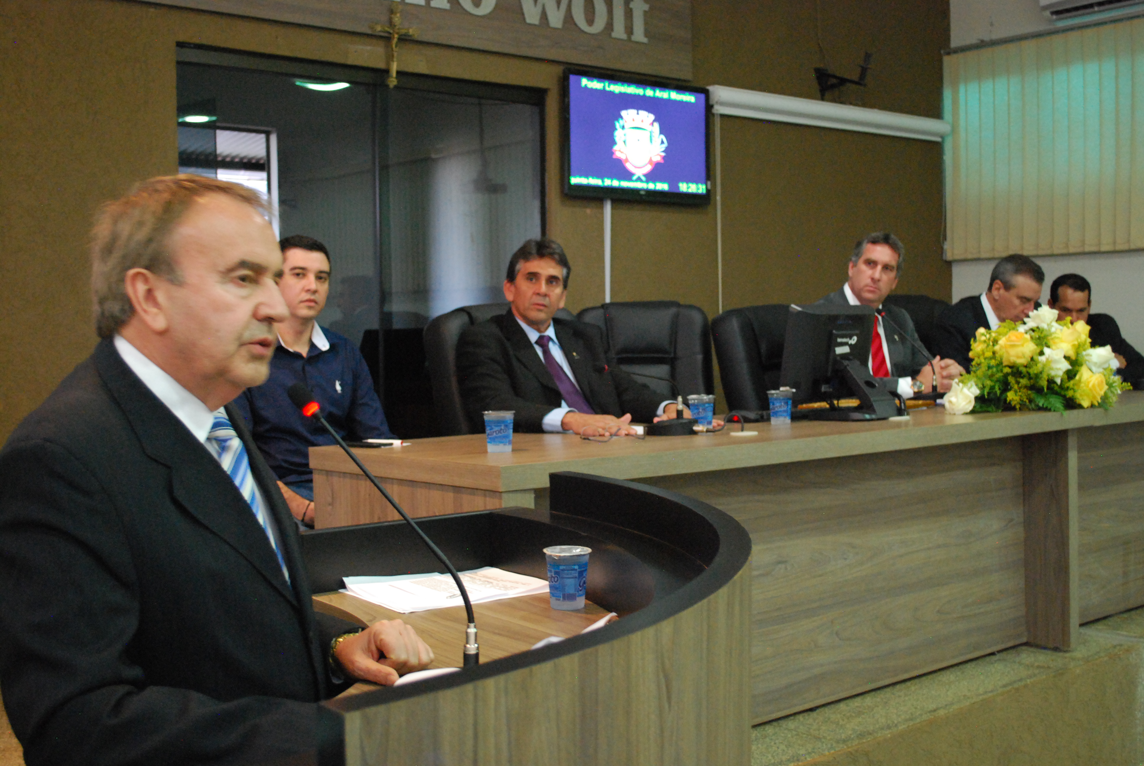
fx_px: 1241
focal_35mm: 39
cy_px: 383
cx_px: 572
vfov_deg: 34.3
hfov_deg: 49.5
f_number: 4.5
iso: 1600
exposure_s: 1/6
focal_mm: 26
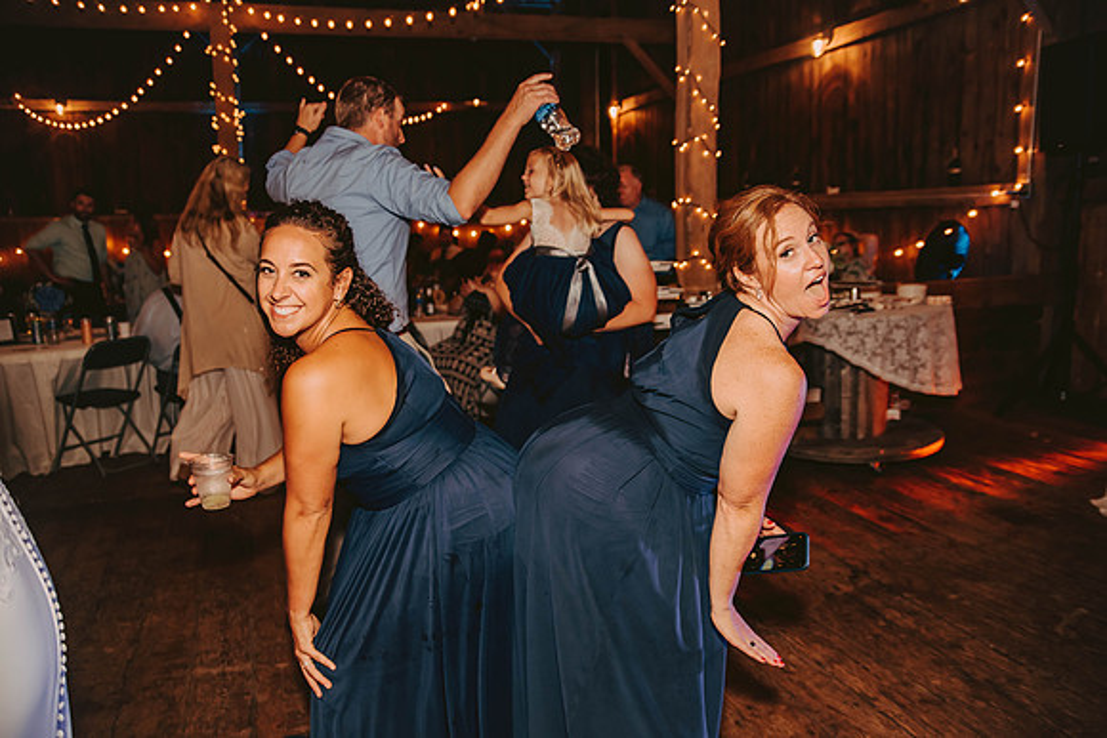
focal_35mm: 28
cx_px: 554
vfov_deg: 46.4
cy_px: 369
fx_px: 861
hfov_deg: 65.5
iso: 1000
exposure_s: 1/160
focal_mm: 28
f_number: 2.8
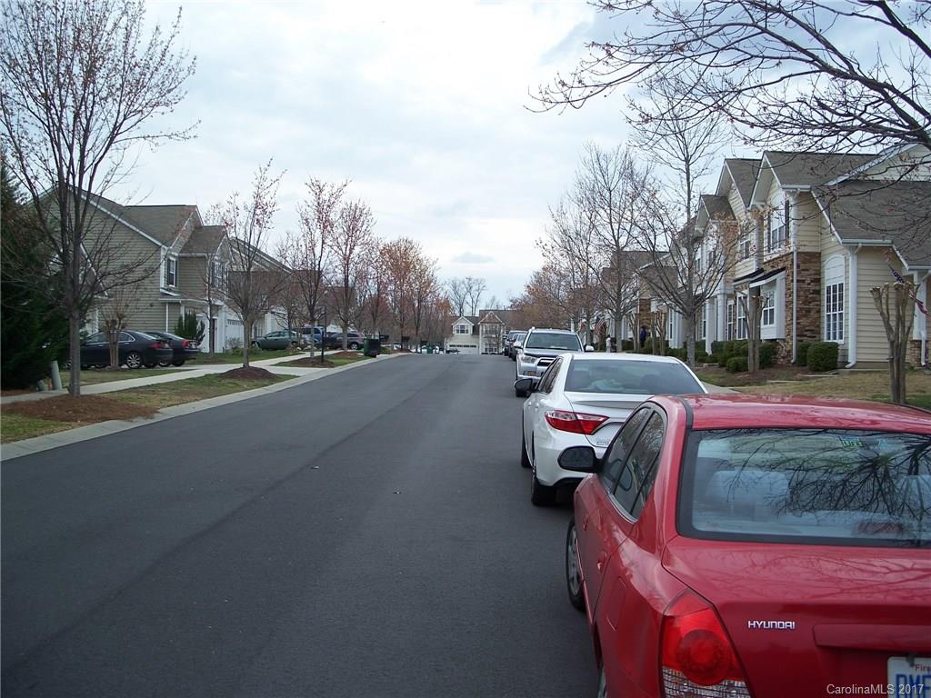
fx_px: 995
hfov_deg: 50.1
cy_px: 349
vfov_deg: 38.7
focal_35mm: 37
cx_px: 466
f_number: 2.8
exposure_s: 1/125
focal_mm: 7.8
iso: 64
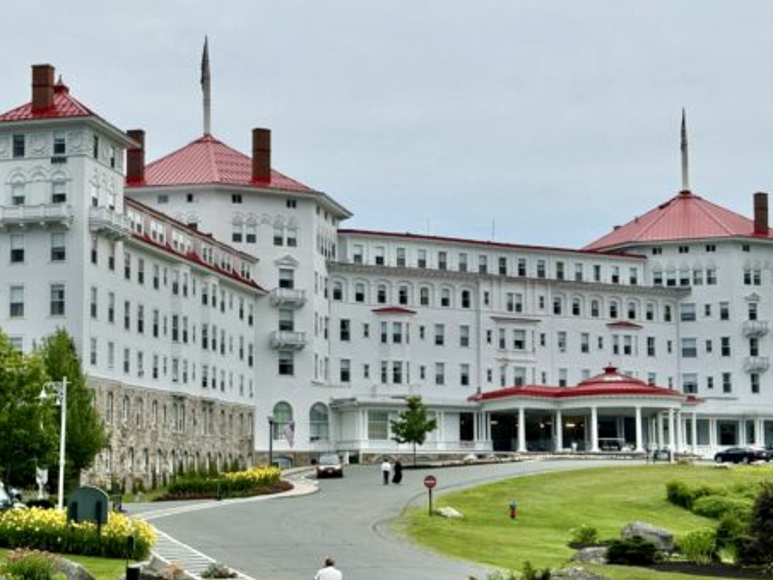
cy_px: 335
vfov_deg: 21.6
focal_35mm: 68
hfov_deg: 28.5
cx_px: 327
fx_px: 1518
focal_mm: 6.76
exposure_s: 1/1869
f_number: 1.78
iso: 64
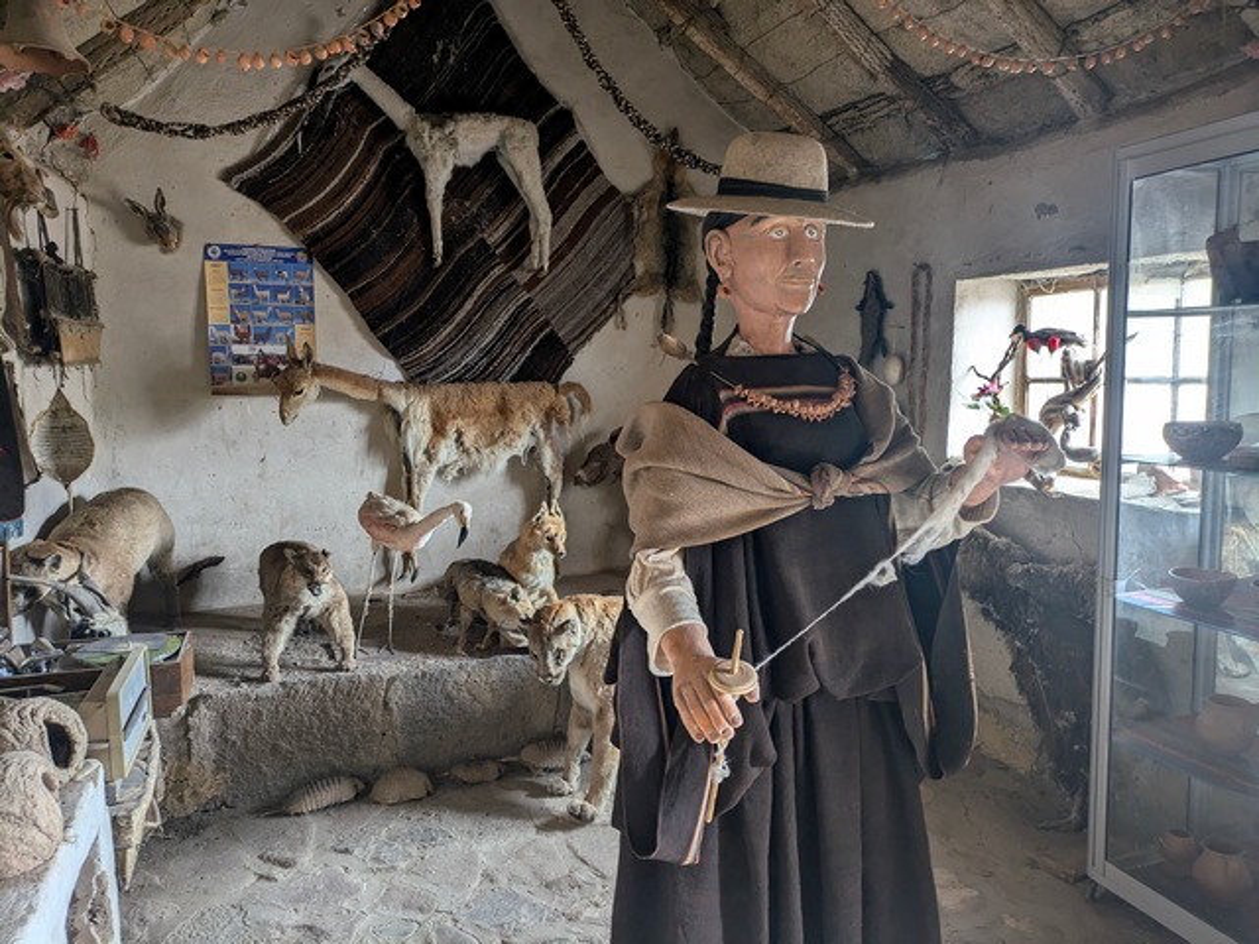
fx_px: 909
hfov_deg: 69.4
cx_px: 630
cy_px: 472
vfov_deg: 54.9
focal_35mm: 25
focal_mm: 5.43
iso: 67
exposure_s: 1/25
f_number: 1.89
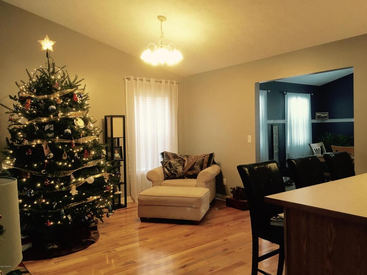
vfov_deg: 48.2
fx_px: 307
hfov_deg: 61.7
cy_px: 138
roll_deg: +1.5
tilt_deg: -2.8
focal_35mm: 29
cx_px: 184
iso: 100
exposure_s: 1/30
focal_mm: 4.15
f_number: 2.2
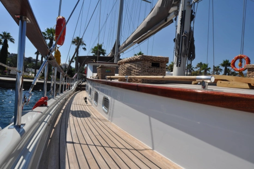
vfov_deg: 67.3
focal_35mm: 18
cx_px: 127
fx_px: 127
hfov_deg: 90.0
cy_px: 84
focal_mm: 12
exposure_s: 1/500
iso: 200
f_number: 11
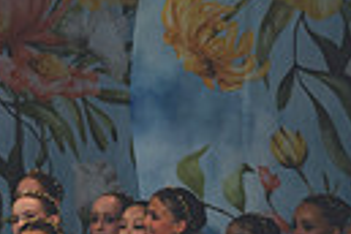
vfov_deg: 1.7
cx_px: -405
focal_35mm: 824
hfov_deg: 2.5
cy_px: 318
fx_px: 8033
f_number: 2.8
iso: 800
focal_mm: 122
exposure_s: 1/500
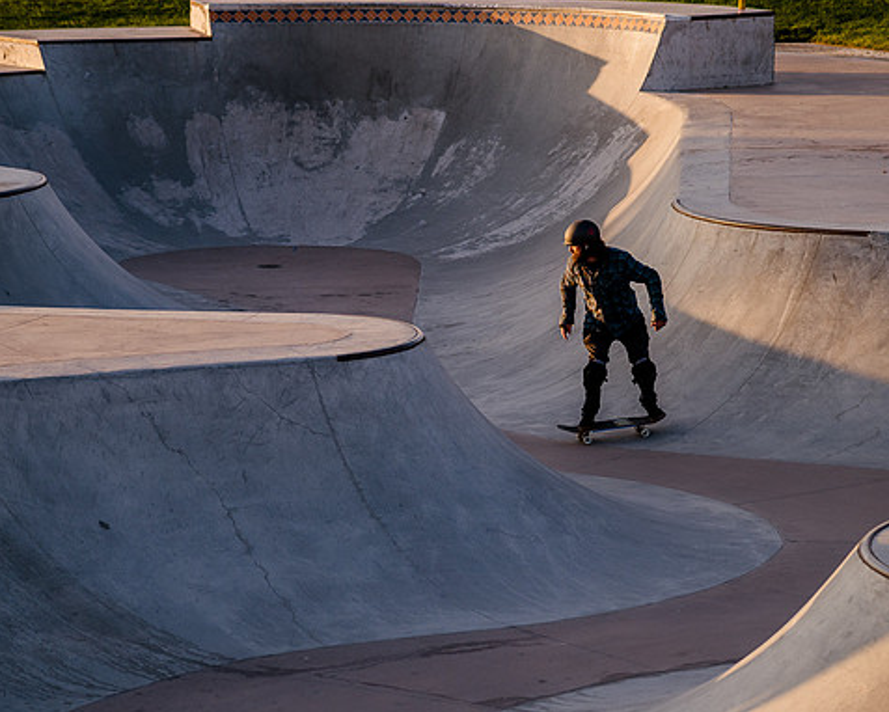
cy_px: 311
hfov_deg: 12.5
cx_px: 401
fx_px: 4054
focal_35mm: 154
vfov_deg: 10.0
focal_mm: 120
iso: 800
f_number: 5
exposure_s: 1/1000
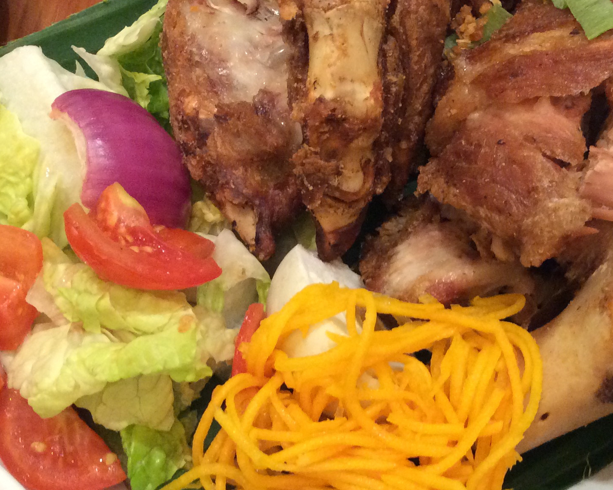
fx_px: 1016
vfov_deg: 27.1
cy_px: 236
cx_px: 365
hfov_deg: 33.5
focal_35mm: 56
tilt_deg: -55.5
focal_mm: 3.3
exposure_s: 1/24
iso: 320
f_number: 2.4
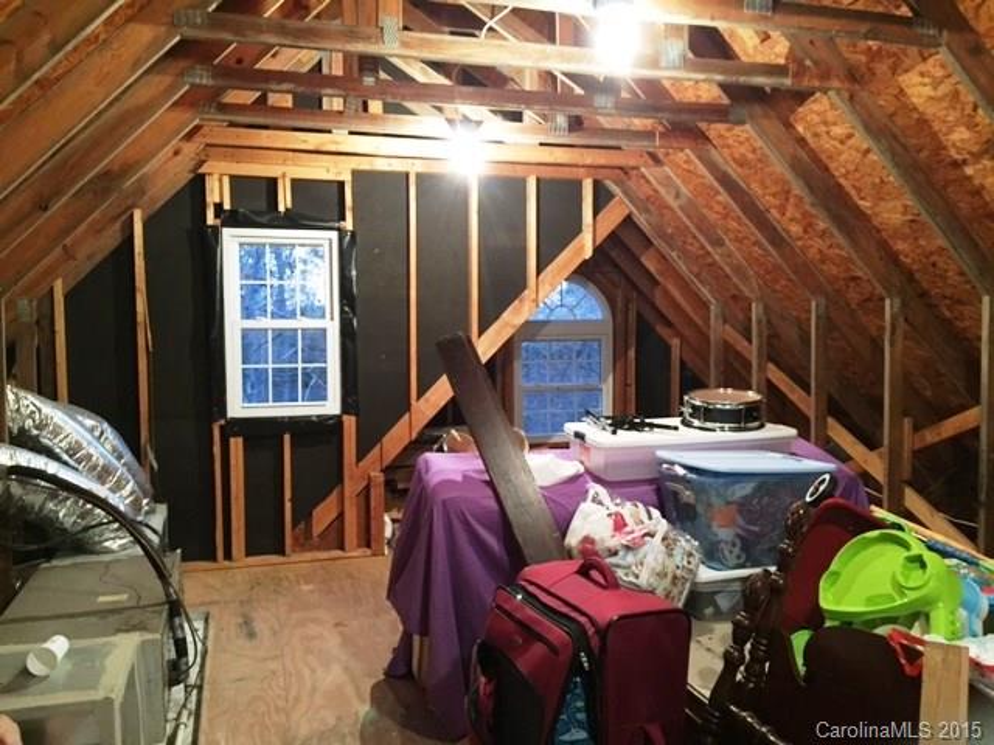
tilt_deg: -4.6
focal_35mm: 29
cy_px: 372
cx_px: 497
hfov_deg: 61.7
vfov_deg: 48.2
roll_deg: +0.3
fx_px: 833
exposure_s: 1/15
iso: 250
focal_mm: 4.15
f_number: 2.2
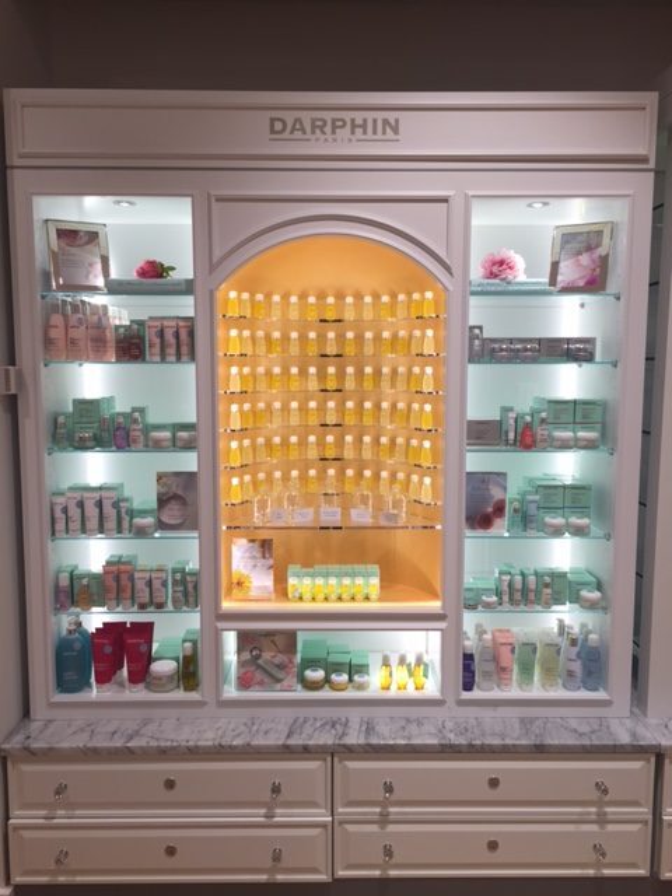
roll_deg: -0.5
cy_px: 448
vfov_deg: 61.7
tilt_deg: -6.1
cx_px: 336
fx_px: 751
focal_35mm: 29
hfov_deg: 48.2
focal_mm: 4.15
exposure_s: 1/60
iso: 32
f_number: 2.2
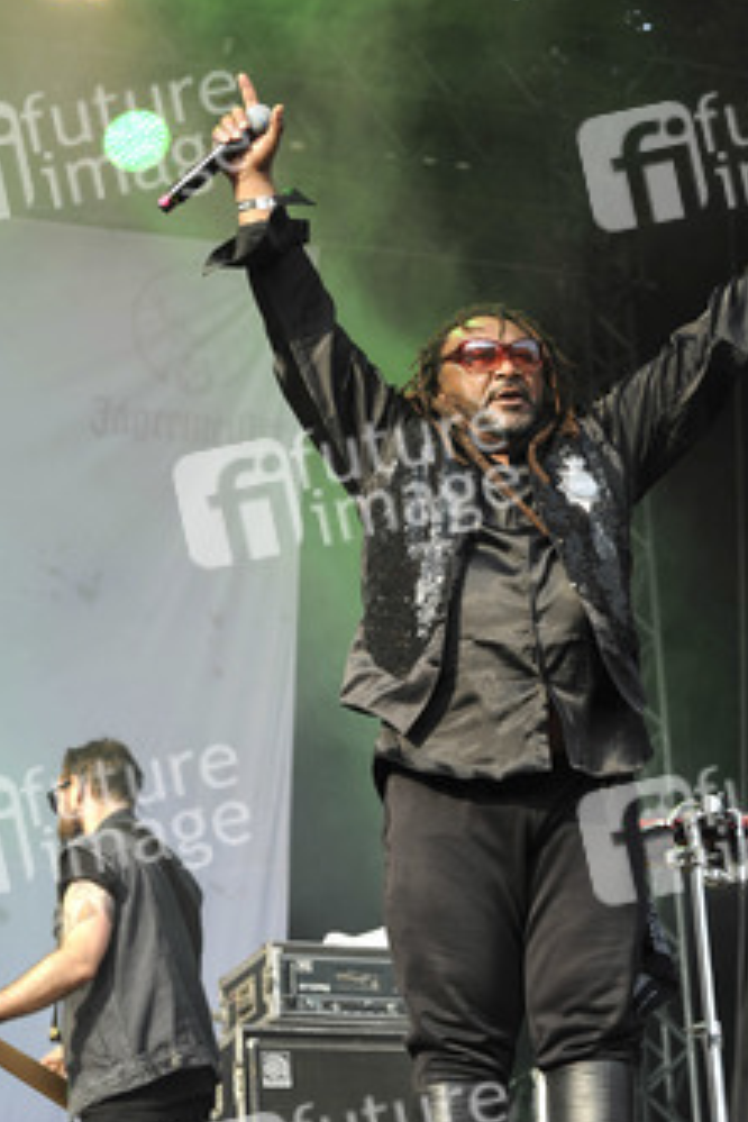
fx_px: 2805
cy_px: 657
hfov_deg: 15.2
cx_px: 445
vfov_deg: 22.6
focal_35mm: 90
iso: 200
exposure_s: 1/320
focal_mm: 75
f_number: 5.6
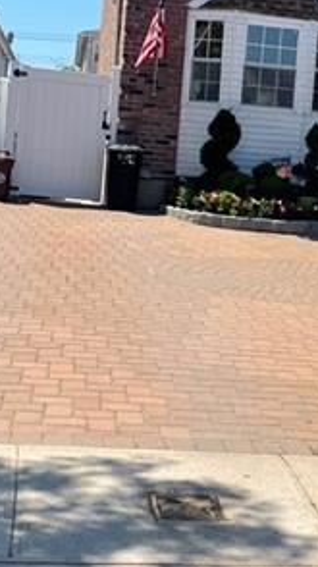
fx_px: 1111
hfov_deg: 16.1
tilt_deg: -0.8
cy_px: 210
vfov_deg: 28.5
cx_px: 266
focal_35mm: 74
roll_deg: -4.3
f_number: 1.6
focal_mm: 4.2
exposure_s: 1/3205
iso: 32
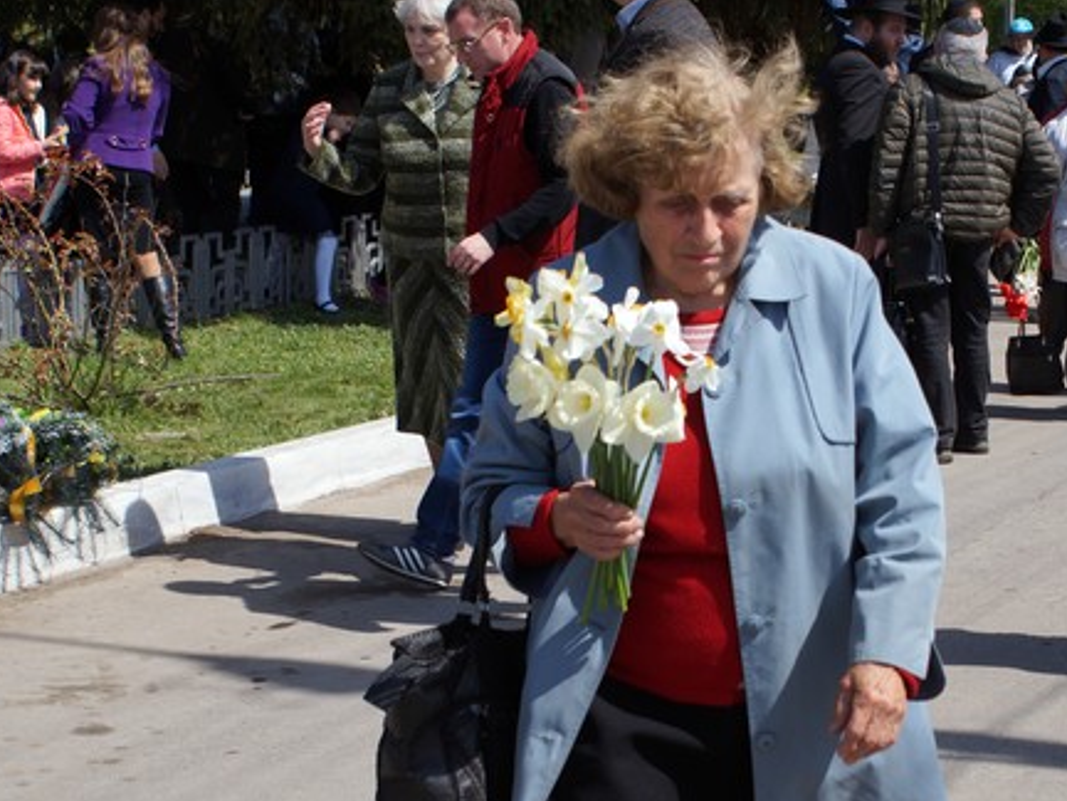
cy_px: 567
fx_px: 2521
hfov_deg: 23.9
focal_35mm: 82
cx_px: 632
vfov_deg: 18.0
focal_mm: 35
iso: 100
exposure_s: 1/320
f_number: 8
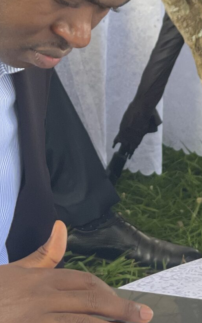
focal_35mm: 211
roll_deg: -3.4
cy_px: 80
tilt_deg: -16.5
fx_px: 1860
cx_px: 110
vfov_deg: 9.9
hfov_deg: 6.2
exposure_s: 1/121
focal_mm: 7.5
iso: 125
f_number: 2.2
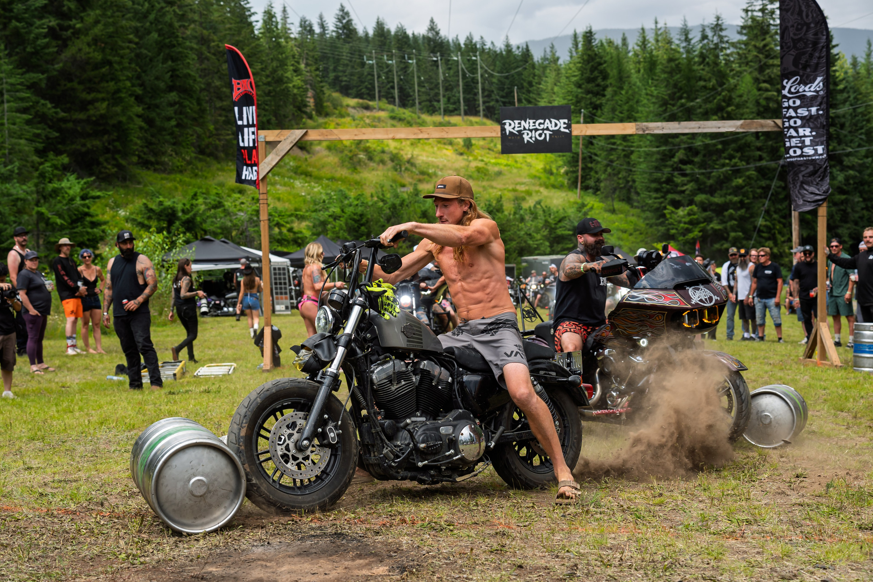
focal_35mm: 54
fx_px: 1310
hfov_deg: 36.9
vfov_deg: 25.1
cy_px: 302
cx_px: 414
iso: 100
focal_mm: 50
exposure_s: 1/640
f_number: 4
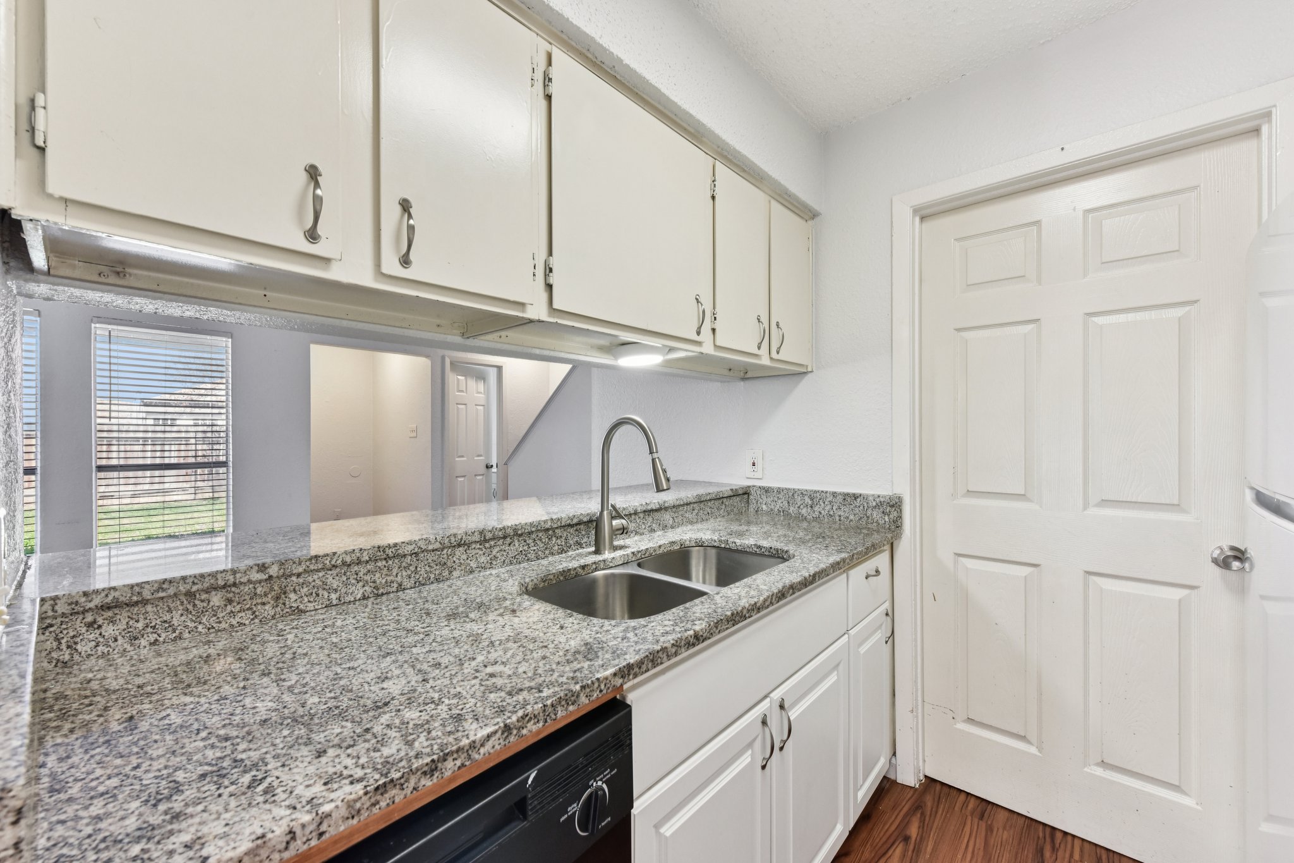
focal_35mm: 14
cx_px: 647
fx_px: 503
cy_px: 432
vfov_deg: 81.2
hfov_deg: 104.3
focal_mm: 14
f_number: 9
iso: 250
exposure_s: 1/15
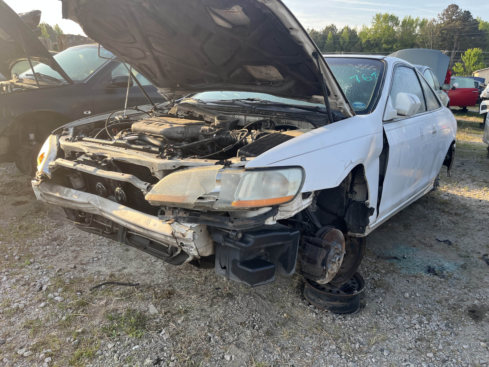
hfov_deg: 67.3
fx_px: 367
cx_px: 244
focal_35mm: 26
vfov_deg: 53.1
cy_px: 184
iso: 50
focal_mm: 5.1
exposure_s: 1/483
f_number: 1.6
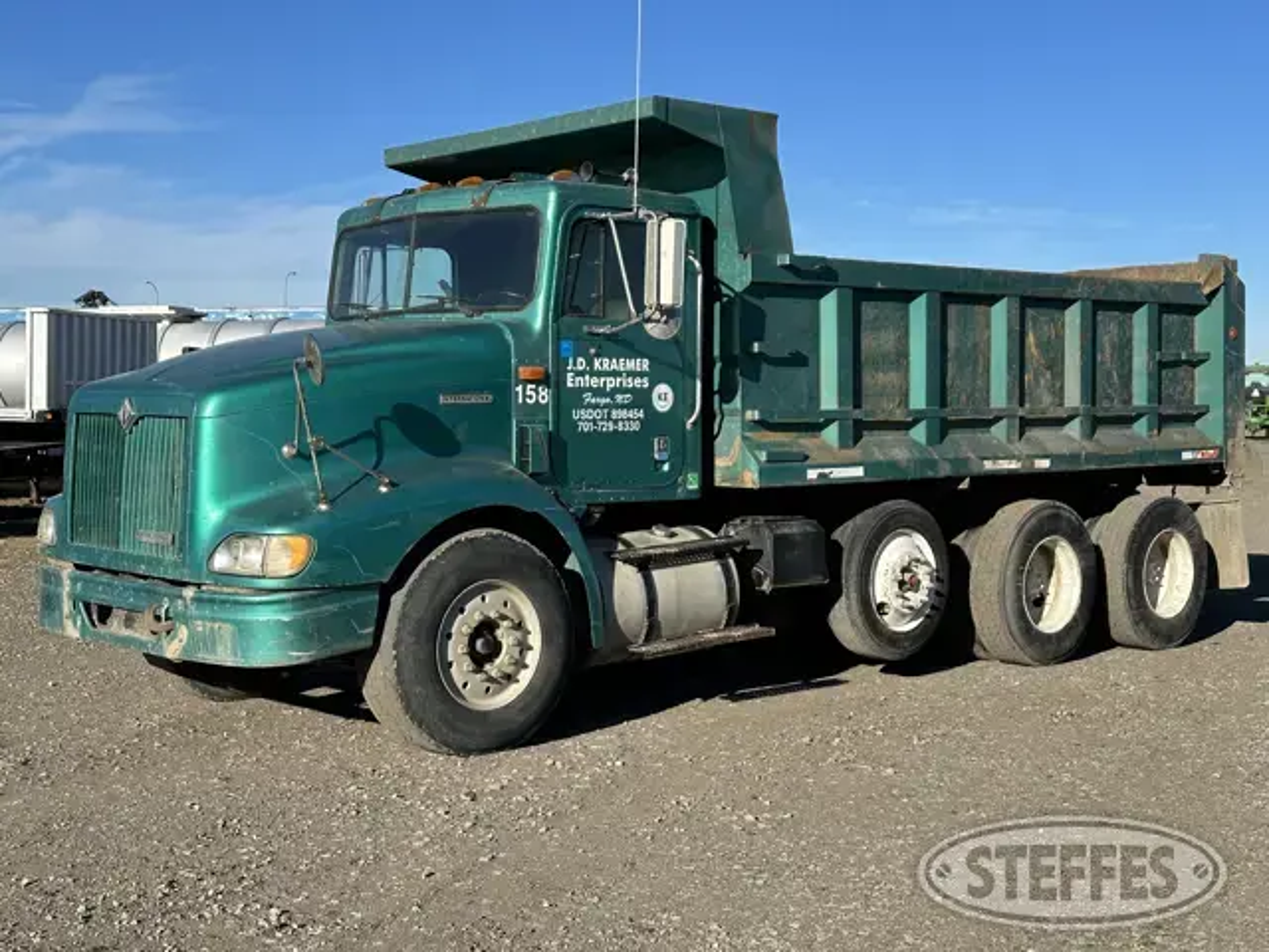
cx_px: 634
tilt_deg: -1.3
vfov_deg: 30.3
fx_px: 1760
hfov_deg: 39.7
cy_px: 476
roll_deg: -0.3
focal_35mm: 48
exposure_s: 1/3597
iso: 64
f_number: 1.78
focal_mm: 6.86
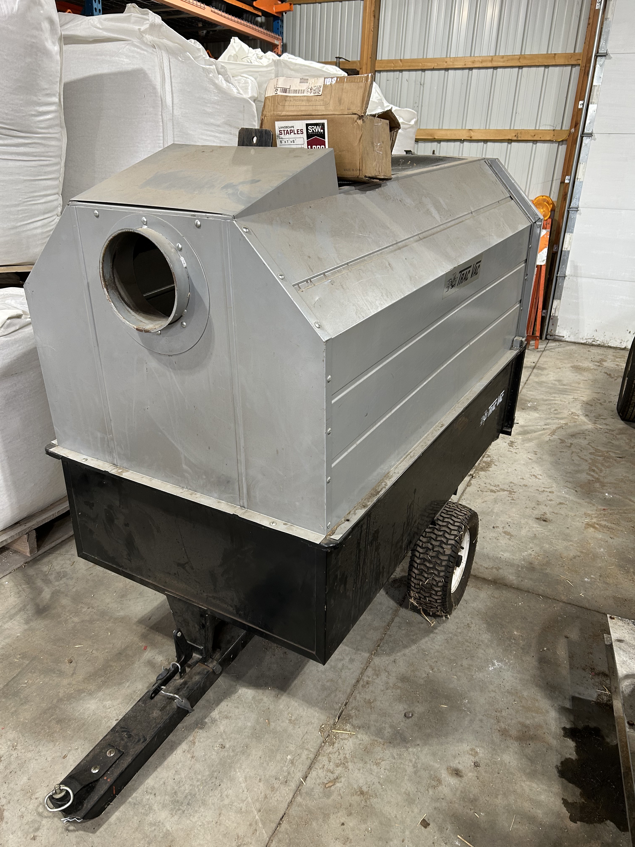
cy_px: 424
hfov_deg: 53.1
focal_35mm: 26
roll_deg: -2.8
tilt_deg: -19.5
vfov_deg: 67.3
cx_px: 318
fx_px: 636
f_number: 1.5
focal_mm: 5.7
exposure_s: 1/60
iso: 125
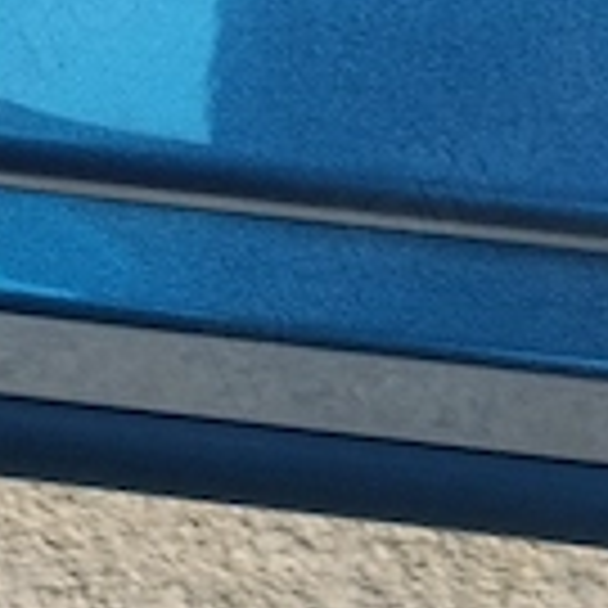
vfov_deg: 11.5
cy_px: 311
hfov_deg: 11.5
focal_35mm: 152
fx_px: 3020
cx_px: 167
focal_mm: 4.22
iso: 125
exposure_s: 1/50
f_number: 1.8
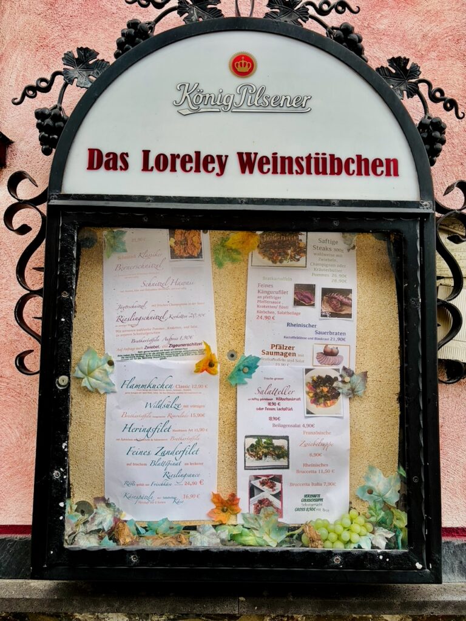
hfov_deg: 53.1
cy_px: 310
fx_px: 467
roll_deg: -1.2
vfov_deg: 67.3
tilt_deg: +5.8
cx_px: 233
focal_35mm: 26
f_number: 1.6
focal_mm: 5.96
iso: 40
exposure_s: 1/231
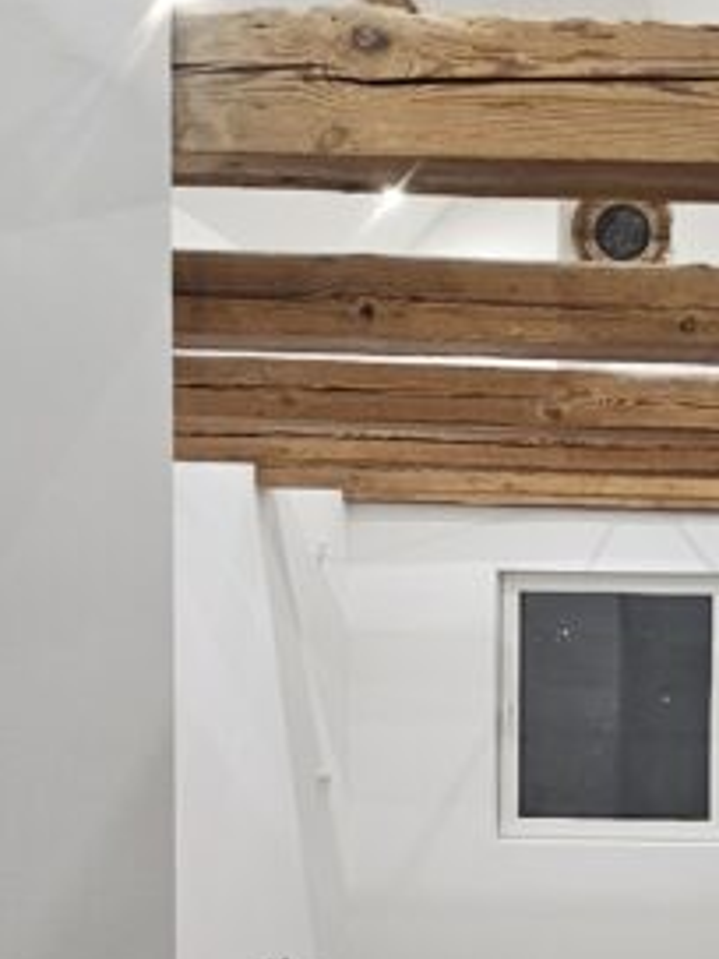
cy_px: 698
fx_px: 1357
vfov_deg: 38.1
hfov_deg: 26.7
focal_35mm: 49
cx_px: 839
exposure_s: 1/33
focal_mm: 2.2
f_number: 2.2
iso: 400
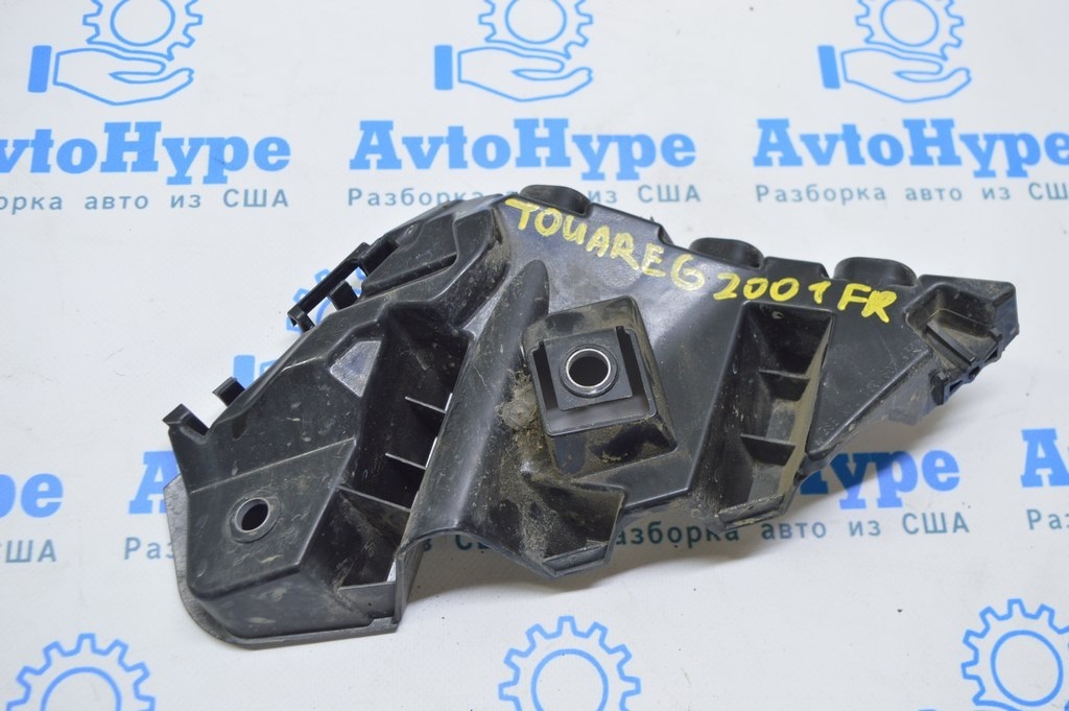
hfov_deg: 48.0
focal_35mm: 40
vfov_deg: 33.0
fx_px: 1202
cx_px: 534
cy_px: 356
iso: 400
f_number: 5.6
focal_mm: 27
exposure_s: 1/20
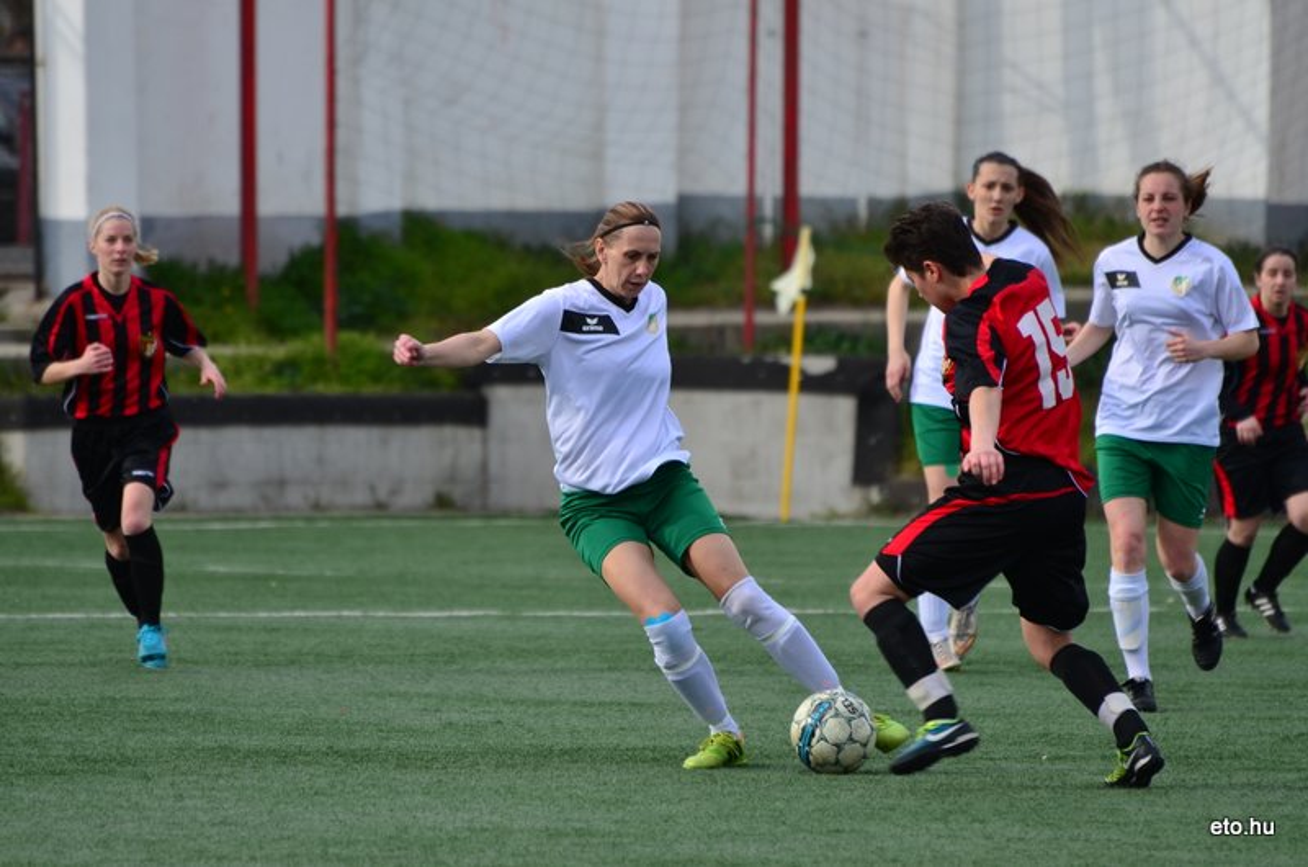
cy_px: 434
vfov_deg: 3.0
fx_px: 16317
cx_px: 654
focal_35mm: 450
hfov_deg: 4.6
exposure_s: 1/640
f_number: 5.6
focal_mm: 300
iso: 200
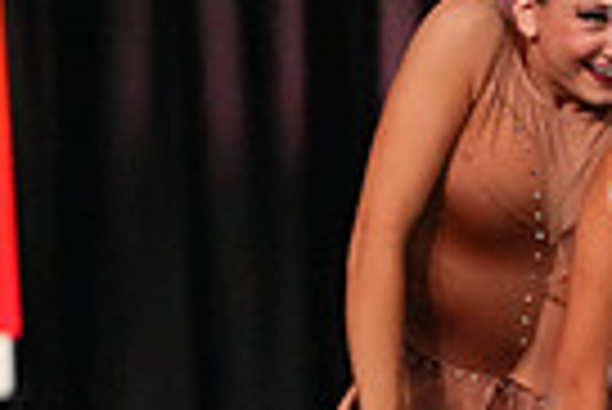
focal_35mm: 1275
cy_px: 466
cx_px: 1260
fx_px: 21698
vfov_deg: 1.1
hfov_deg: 1.6
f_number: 3.5
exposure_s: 1/1250
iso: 16000
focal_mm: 300
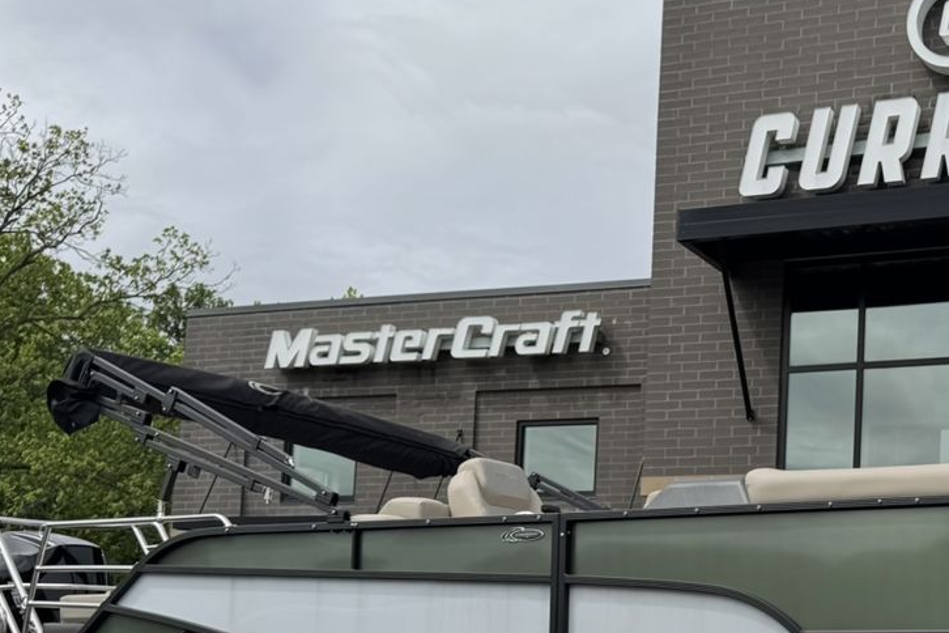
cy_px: 578
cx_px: 852
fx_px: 1450
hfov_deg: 34.3
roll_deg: -2.8
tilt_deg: +5.9
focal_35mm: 55
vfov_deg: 23.9
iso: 80
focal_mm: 6.76
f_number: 1.78
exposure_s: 1/6410
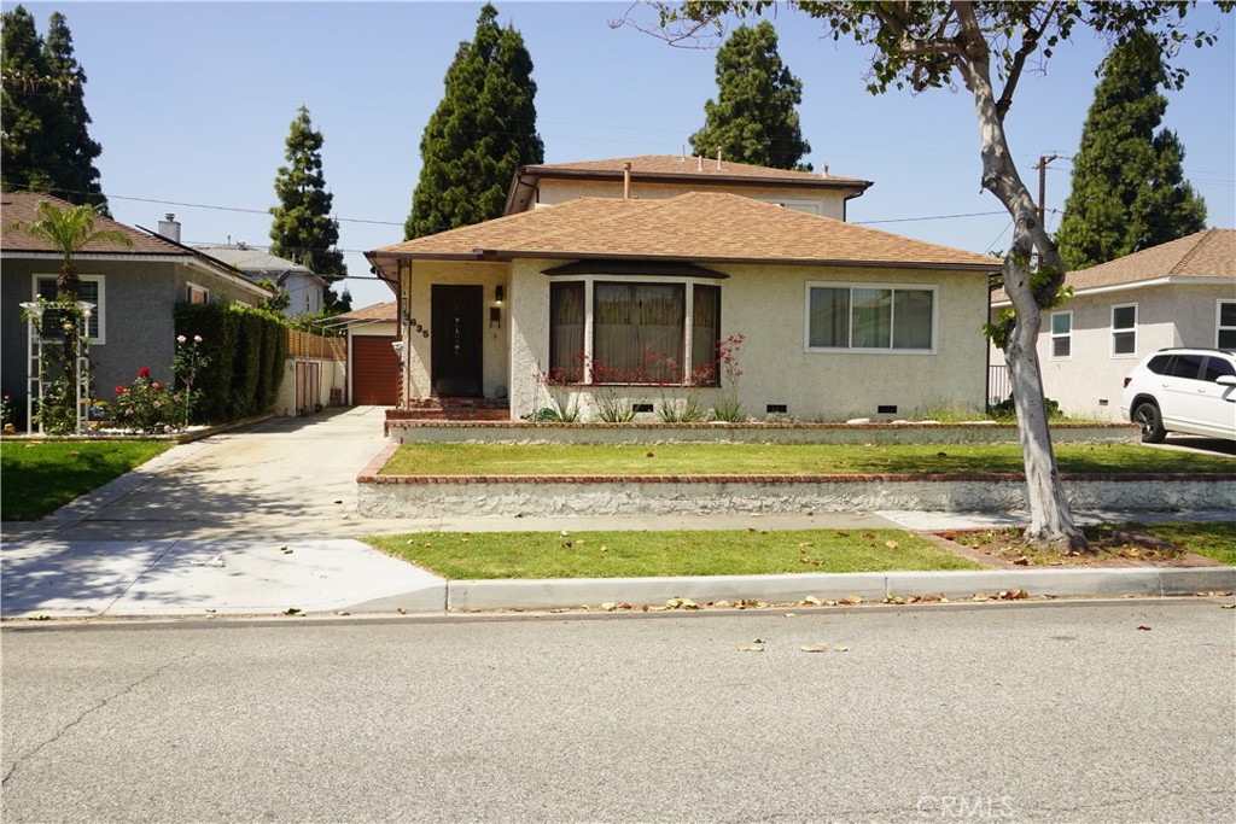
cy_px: 412
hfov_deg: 59.5
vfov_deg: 41.7
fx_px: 1082
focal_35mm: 32
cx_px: 618
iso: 400
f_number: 8
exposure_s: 1/800
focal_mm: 21
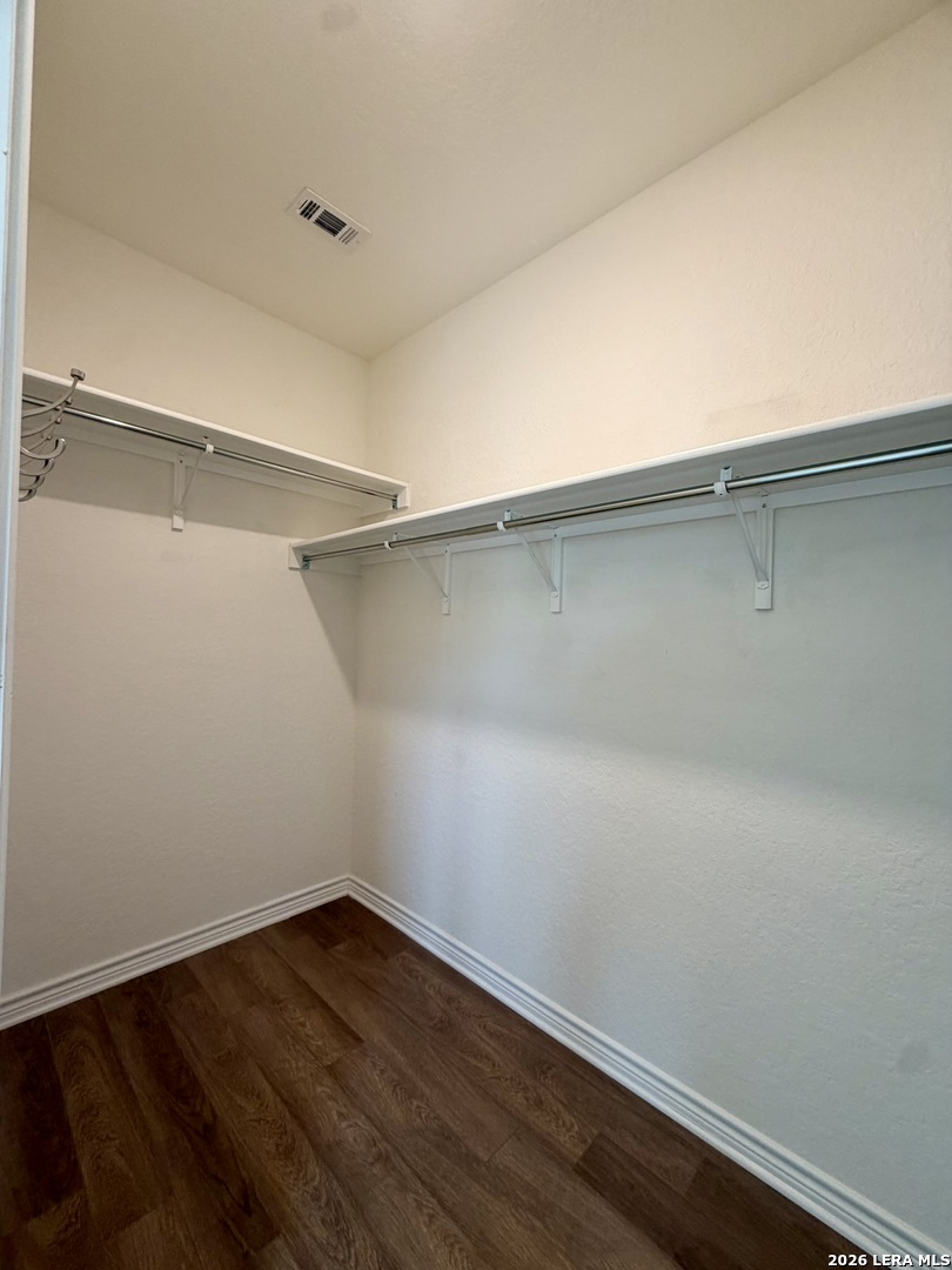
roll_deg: -2.1
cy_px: 635
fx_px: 513
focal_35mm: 14
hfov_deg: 85.7
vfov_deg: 102.1
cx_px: 476
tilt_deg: +0.4
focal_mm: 2.22
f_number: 2.2
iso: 160
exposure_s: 1/60
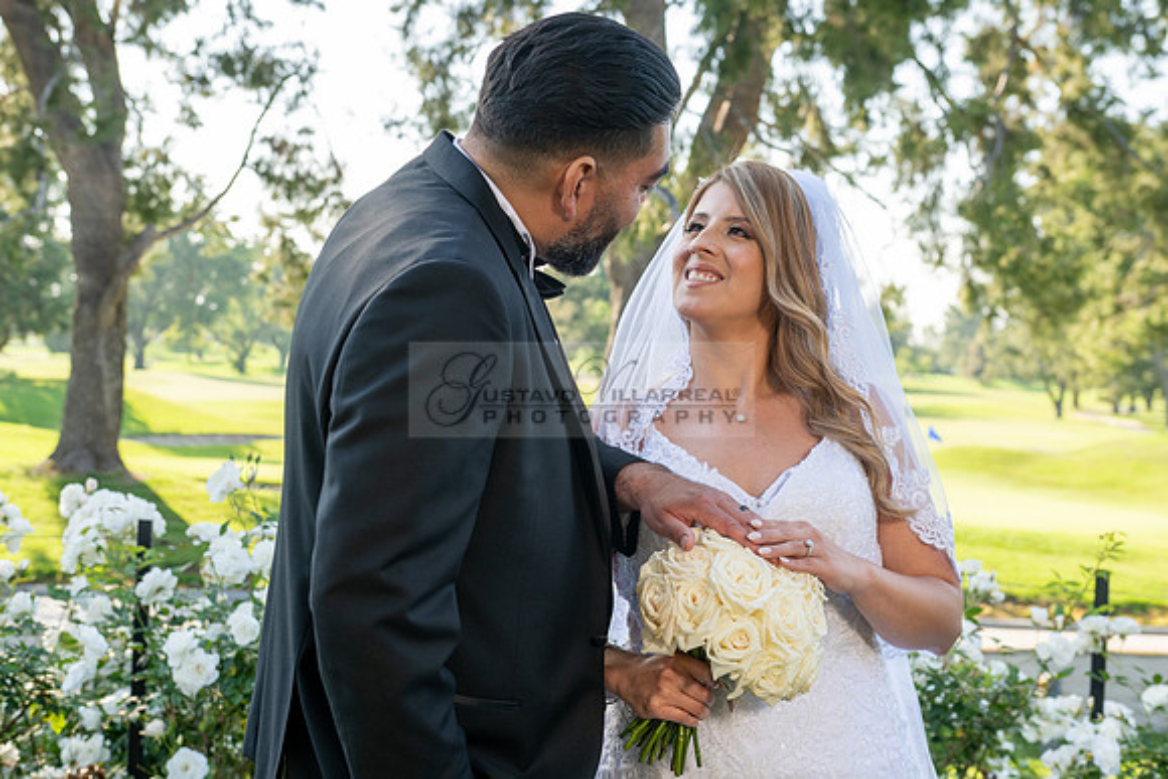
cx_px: 584
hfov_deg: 39.6
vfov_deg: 27.0
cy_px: 390
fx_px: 1623
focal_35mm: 50
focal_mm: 50
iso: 200
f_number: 5
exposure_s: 1/250
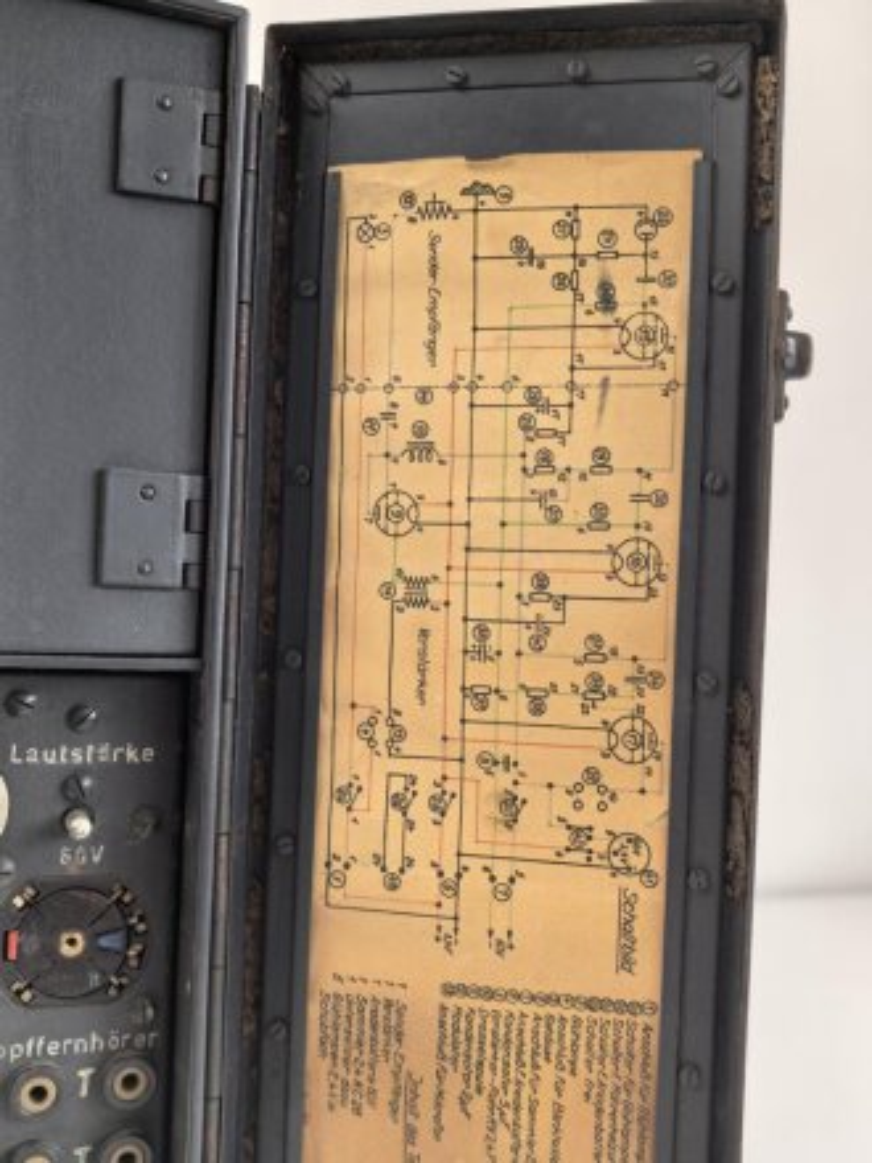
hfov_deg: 40.7
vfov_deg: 52.6
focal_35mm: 35
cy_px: 582
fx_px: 1176
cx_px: 436
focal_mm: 8.5
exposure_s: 1/1395
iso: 1000
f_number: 2
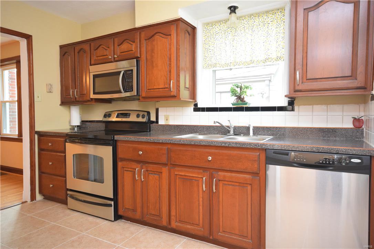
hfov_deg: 73.7
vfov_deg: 53.1
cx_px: 187
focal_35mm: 24
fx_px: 249
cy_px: 124
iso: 1400
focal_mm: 16
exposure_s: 1/60
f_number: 5
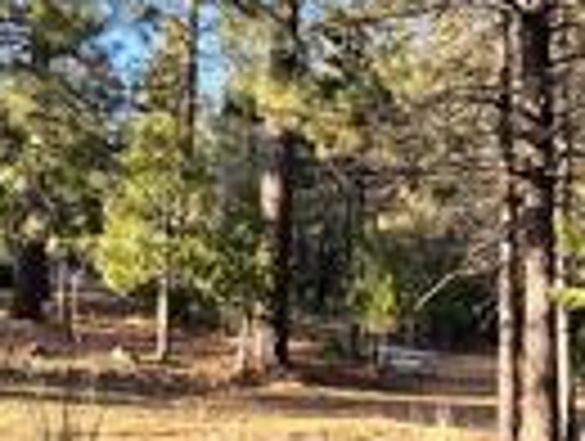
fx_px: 1151
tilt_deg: +0.9
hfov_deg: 27.6
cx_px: 515
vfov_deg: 21.6
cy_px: 306
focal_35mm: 68
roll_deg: -1.3
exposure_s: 1/342
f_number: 1.5
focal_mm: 5.7
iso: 50
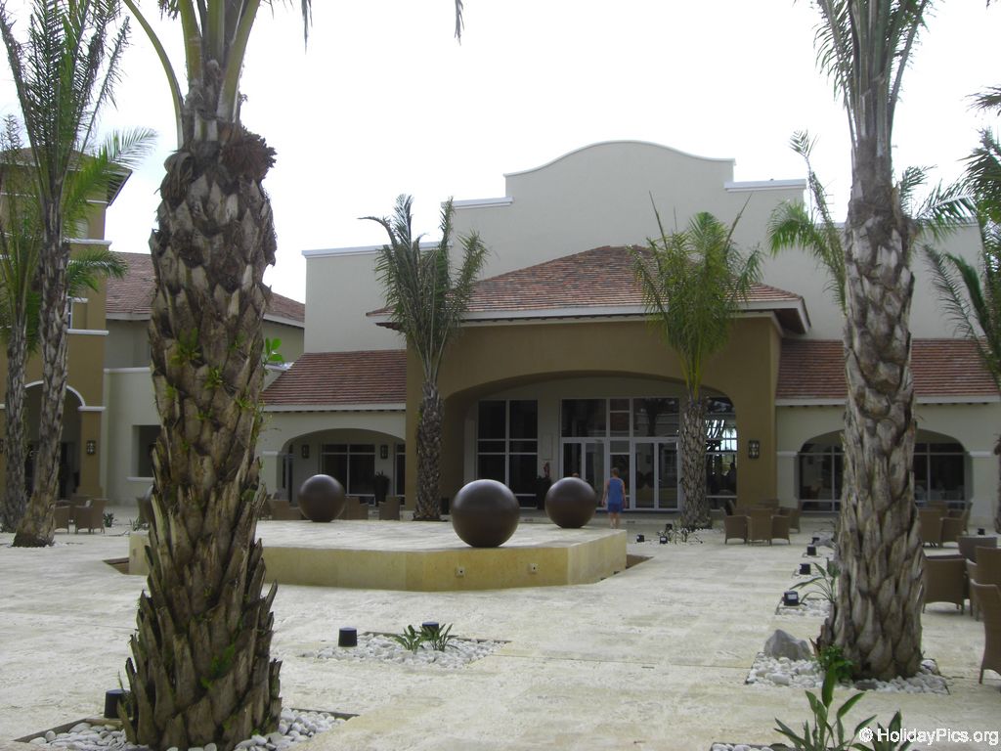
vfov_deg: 37.7
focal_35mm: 38
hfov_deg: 49.0
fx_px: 1099
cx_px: 500
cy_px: 376
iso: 64
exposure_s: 1/500
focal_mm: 6.2
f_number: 2.7
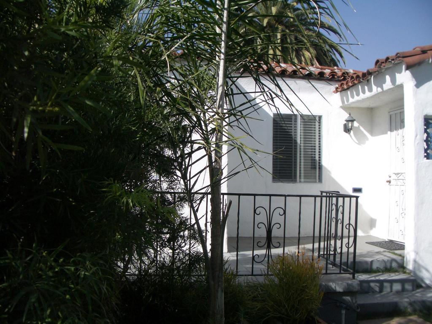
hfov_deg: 52.6
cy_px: 162
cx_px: 216
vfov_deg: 40.7
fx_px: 437
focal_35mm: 35
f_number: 4.3
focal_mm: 5.8
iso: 50
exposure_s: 1/500
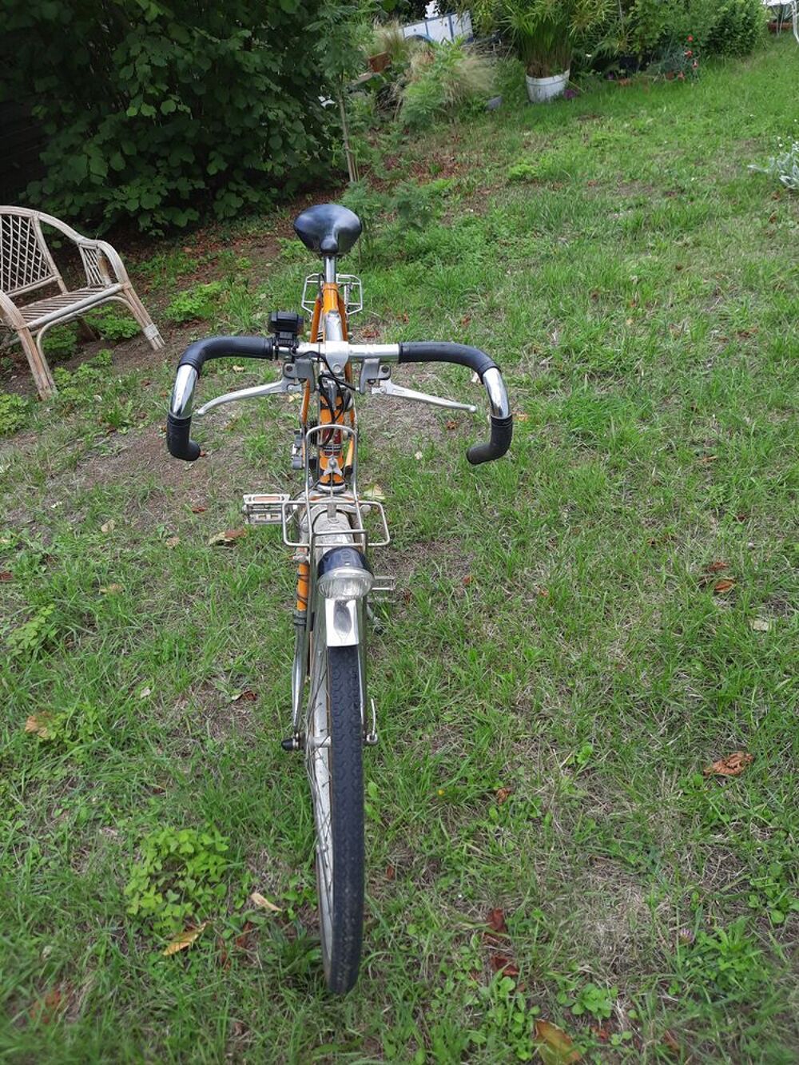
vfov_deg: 69.4
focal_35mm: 25
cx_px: 400
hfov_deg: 54.9
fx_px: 769
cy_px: 532
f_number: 2
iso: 32
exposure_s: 1/214
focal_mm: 4.6
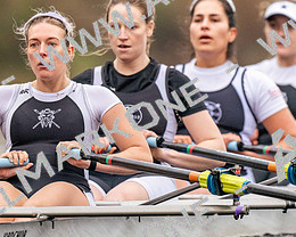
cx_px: 174
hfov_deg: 1.5
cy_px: 75
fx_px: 11003
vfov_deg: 1.2
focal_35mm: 1256
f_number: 4
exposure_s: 1/2500
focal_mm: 600
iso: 4000
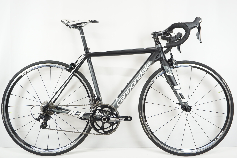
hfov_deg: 59.5
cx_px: 118
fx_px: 207
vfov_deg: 41.6
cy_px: 79
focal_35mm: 32
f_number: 5.6
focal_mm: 21
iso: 500
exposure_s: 1/20
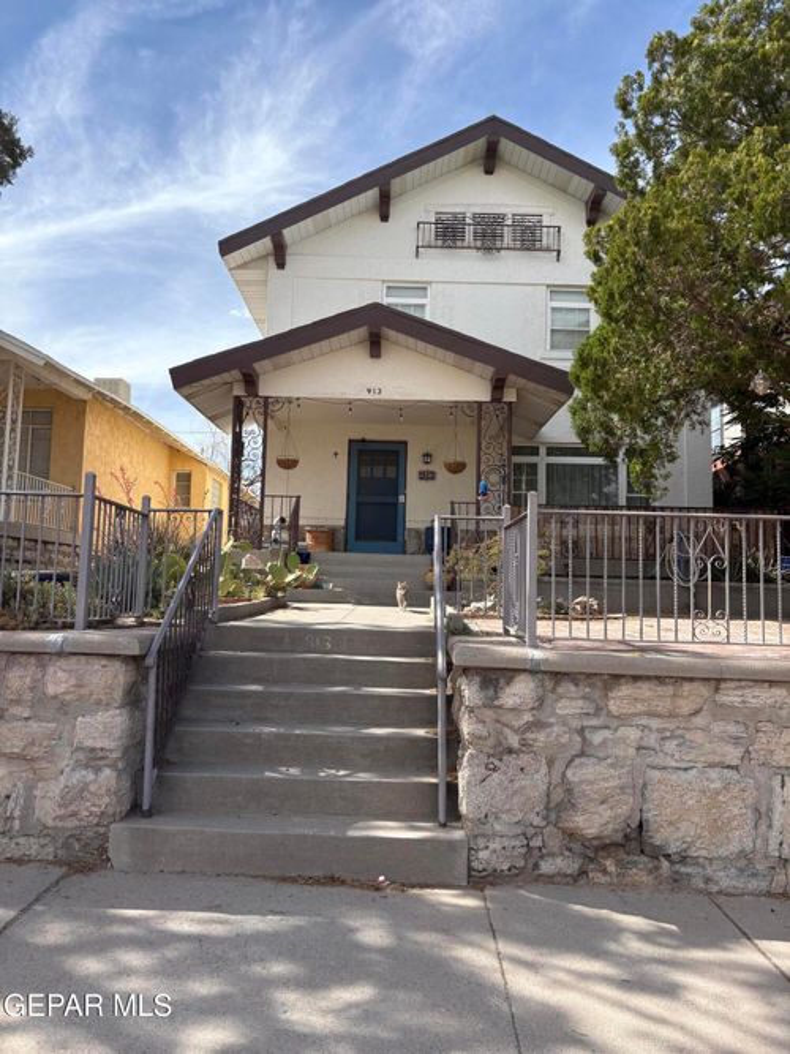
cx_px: 395
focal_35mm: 26
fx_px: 791
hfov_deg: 53.0
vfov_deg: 67.3
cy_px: 527
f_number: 1.6
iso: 50
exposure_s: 1/2364
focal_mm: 5.96
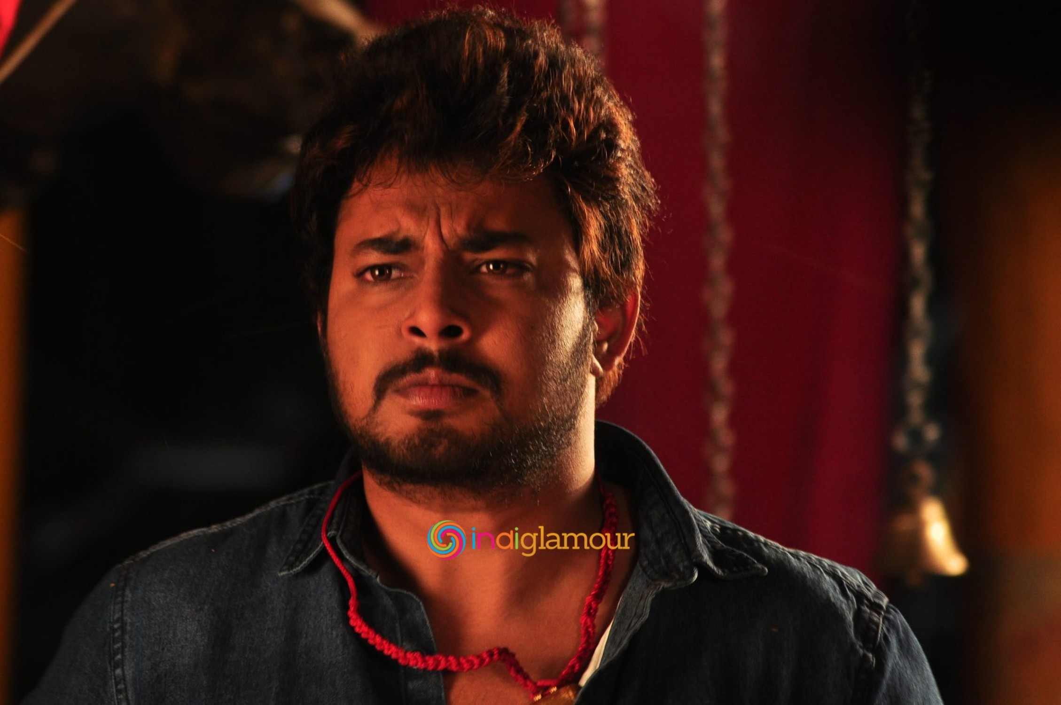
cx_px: 530
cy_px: 352
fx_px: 8390
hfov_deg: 7.2
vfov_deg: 4.8
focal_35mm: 285
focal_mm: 190
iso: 400
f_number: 5
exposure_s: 1/50
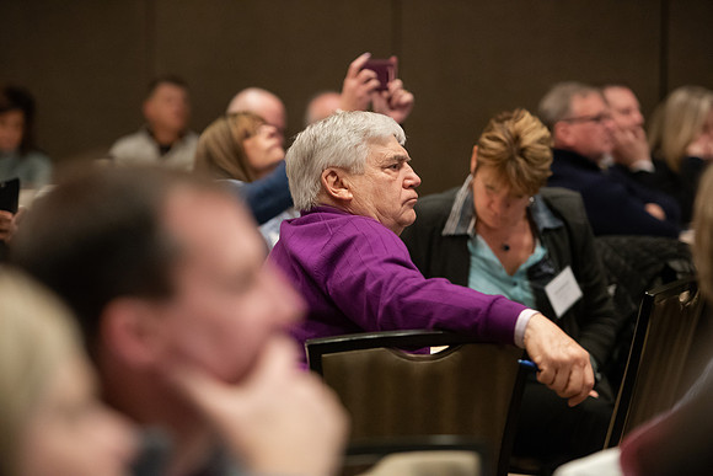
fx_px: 2674
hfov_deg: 15.2
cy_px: 238
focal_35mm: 135
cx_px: 356
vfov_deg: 10.2
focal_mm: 135
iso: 5000
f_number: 2.8
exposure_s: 1/160
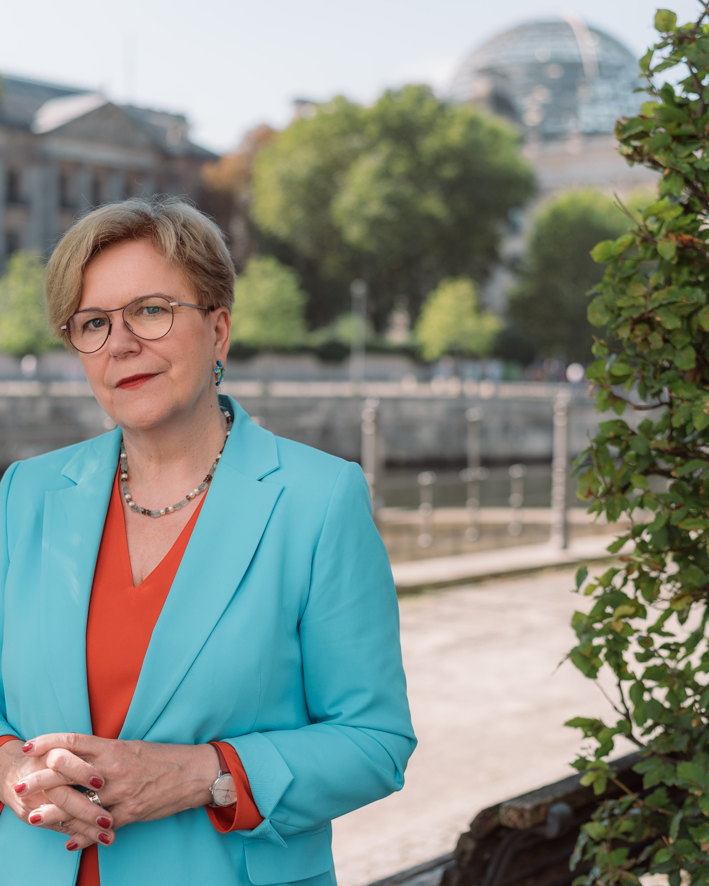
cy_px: 447
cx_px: 350
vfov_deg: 37.3
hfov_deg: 30.3
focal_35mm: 50
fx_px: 1311
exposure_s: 1/2500
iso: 250
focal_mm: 35
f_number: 2
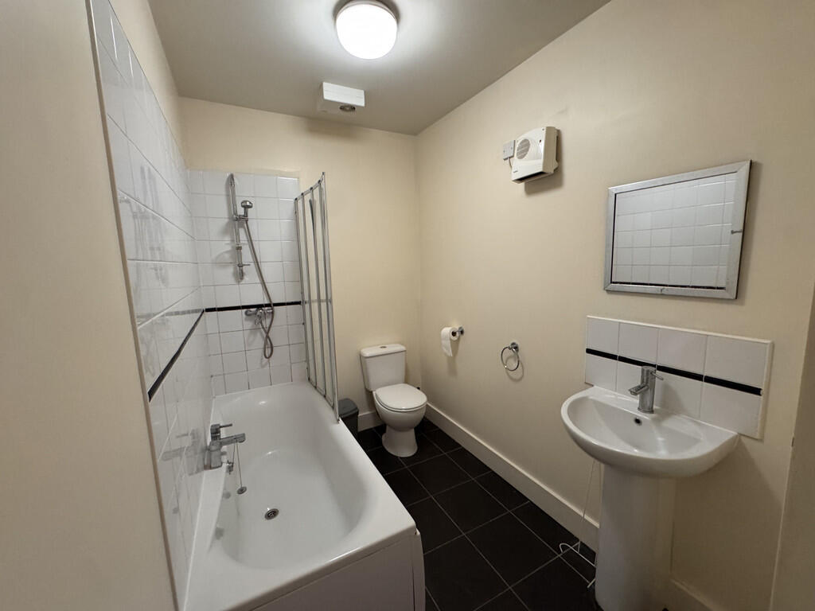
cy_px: 306
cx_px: 408
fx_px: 330
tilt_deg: -9.9
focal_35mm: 14
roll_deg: +1.0
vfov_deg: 85.7
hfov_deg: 102.1
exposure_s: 1/50
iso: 320
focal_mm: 2.22
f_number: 2.2
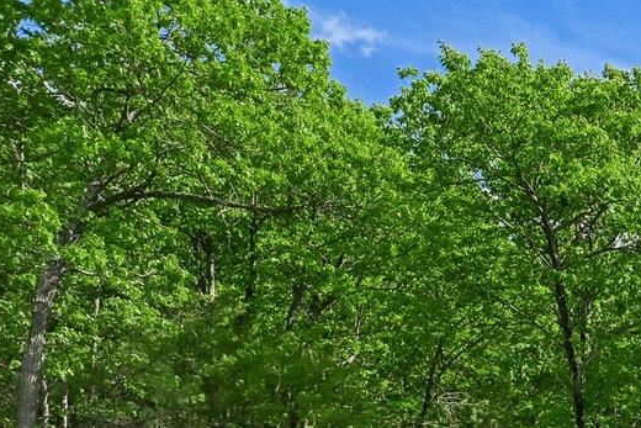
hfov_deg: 25.1
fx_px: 1122
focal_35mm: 63
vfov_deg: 18.7
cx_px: 934
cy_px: 663
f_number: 8
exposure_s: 1/1000
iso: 400
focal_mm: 16
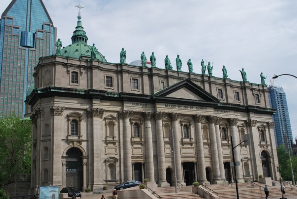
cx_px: 148
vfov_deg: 34.4
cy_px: 100
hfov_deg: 49.5
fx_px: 322
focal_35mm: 39
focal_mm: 26
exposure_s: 1/250
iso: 100
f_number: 8
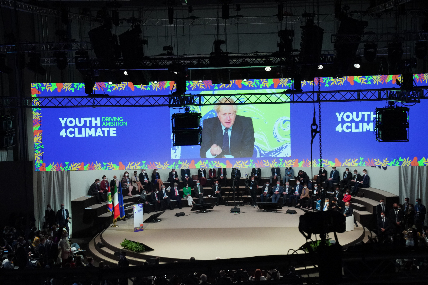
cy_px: 142
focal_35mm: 70
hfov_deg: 28.8
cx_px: 214
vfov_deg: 19.5
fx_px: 832
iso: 4000
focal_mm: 70
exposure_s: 1/100
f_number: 13
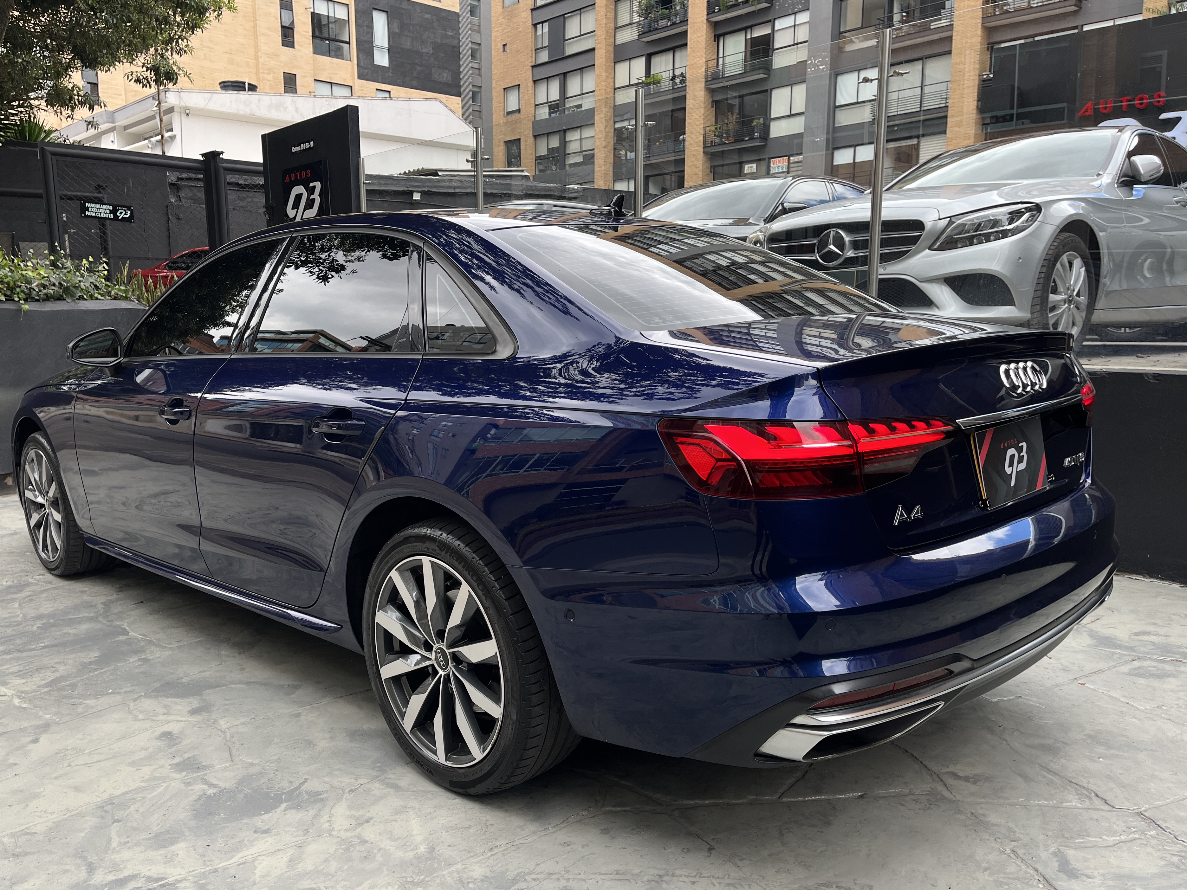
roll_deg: +0.1
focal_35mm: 28
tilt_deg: -9.8
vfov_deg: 49.7
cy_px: 479
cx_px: 549
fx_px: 960
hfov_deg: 63.4
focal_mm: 5.1
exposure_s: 1/424
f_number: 1.6
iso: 50
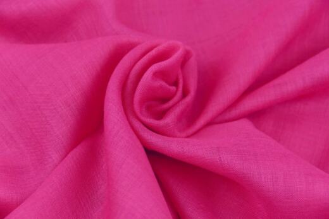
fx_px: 1051
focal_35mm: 115
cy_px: 110
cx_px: 164
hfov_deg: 17.8
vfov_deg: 11.9
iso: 250
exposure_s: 1/80
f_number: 3.9
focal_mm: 41.85
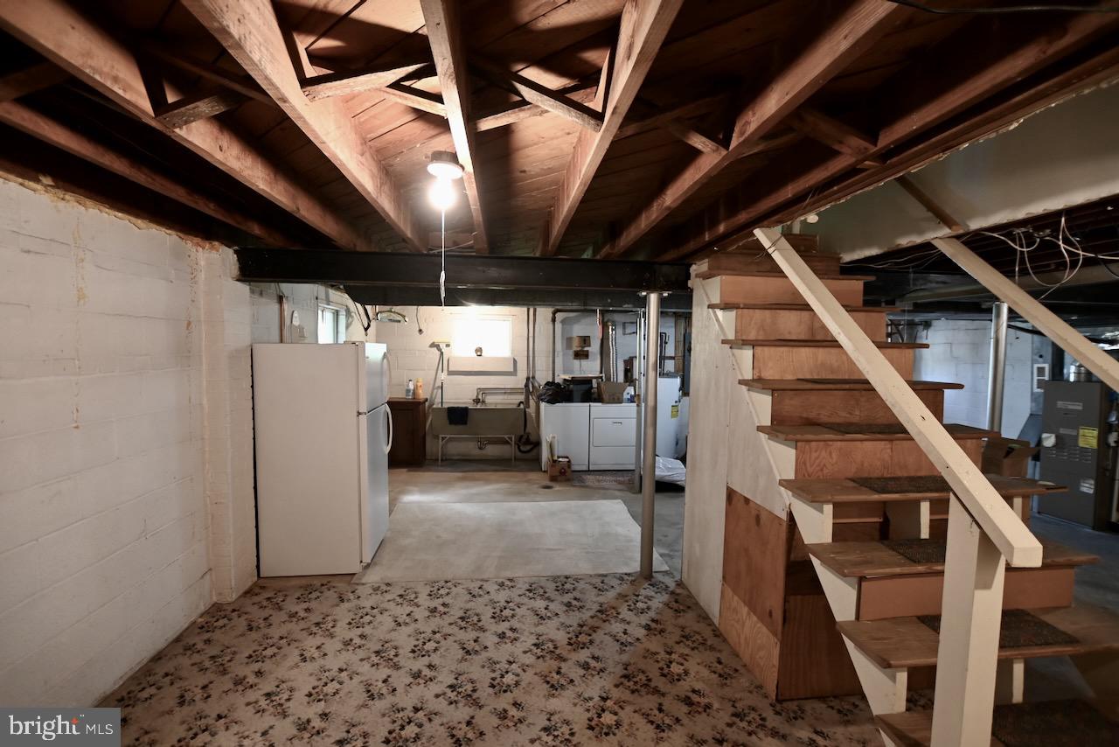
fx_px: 466
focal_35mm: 15
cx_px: 560
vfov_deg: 77.4
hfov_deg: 100.4
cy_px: 374
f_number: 3.5
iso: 800
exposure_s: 1/30
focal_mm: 10
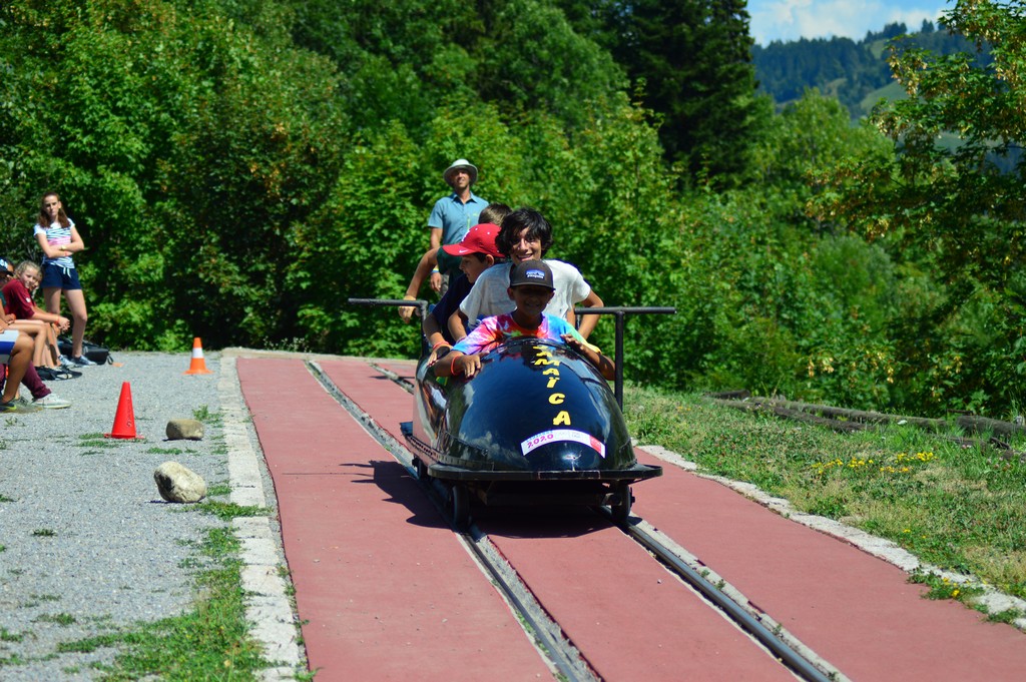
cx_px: 513
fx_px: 2990
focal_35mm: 105
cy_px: 341
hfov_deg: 19.5
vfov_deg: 13.0
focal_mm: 70
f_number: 4
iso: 200
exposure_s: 1/2000
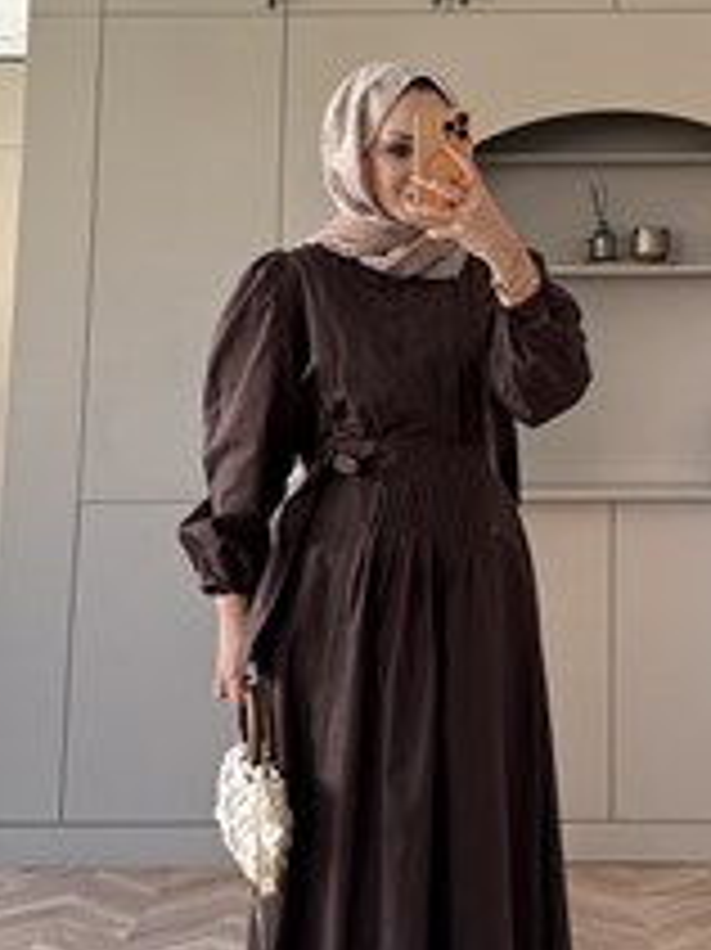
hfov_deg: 30.8
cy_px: 552
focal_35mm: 47
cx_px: 405
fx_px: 1288
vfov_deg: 40.3
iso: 100
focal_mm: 6.76
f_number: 1.78
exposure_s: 1/121
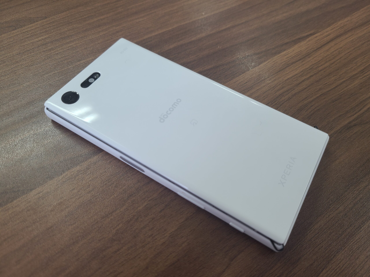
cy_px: 138
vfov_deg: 53.1
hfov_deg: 67.3
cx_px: 185
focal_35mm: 26
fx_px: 278
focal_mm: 5.4
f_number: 1.8
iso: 40
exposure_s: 1/50
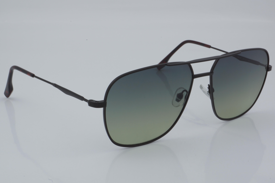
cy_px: 92
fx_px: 516
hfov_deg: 29.9
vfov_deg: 20.2
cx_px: 138
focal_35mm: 68
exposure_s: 1/4
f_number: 32
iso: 100
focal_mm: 45
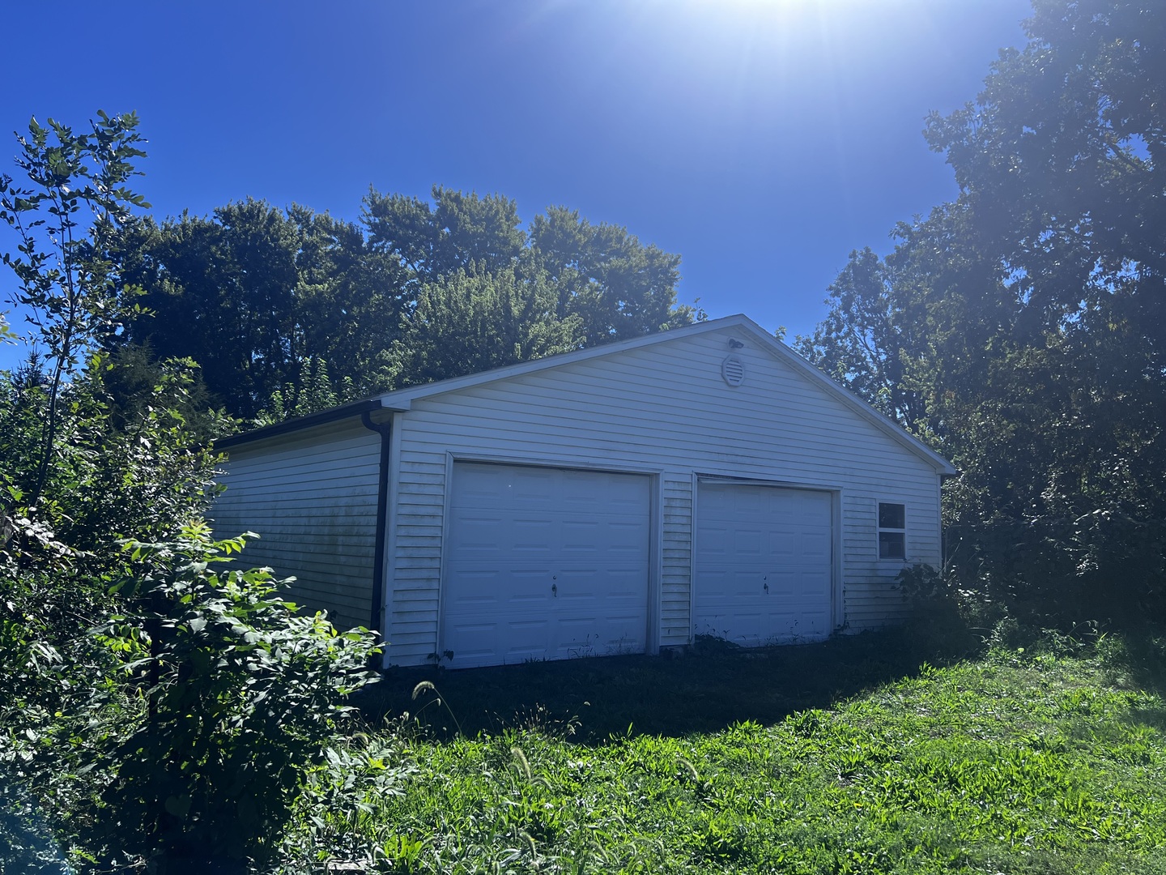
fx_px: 876
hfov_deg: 67.3
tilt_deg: +5.4
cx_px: 583
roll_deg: -2.6
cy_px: 438
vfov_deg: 53.1
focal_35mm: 26
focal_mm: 5.7
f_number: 1.5
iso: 50
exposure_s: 1/4274
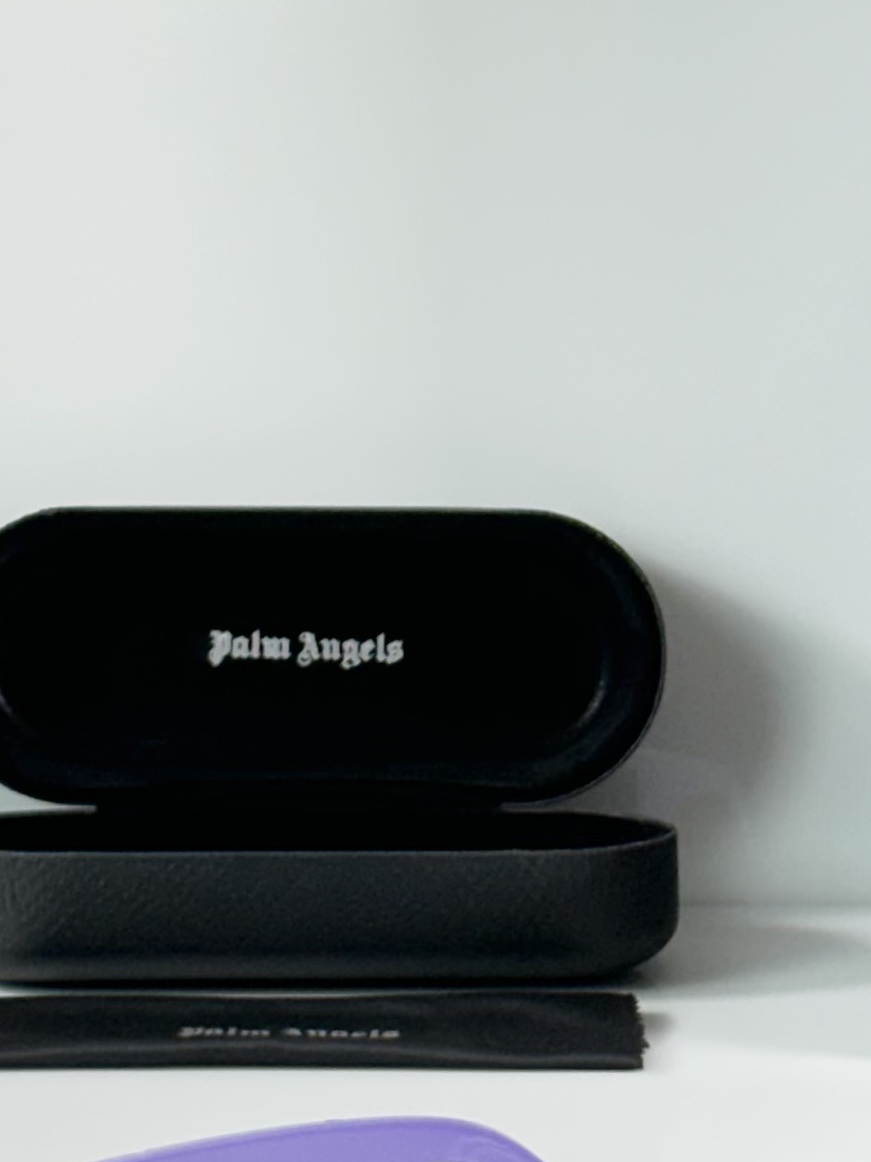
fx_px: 5068
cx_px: 510
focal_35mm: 151
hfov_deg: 9.8
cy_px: 268
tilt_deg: -5.6
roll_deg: -0.1
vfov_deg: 13.0
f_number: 1.78
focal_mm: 6.86
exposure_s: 1/100
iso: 80
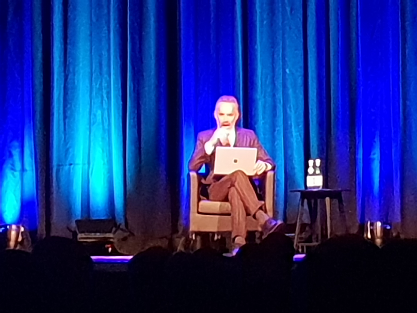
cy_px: 156
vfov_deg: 53.1
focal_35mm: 26
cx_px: 208
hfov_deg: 67.3
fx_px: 313
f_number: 2.4
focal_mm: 4.3
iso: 500
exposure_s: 1/50
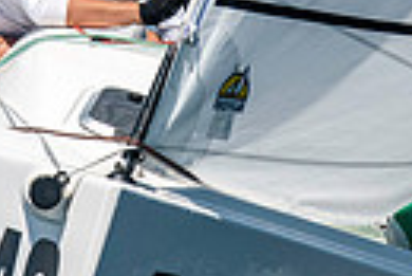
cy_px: -122
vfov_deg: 0.7
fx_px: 22926
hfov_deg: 1.0
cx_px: 162
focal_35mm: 2001
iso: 320
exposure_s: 1/3200
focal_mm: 300
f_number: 5.6
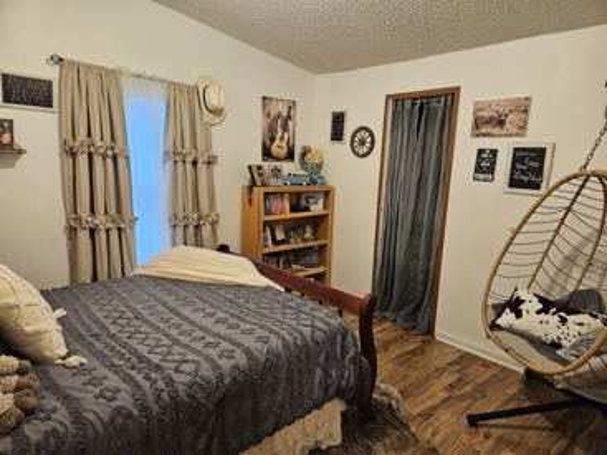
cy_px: 228
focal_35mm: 23
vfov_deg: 58.9
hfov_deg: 73.9
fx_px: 403
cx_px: 304
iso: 640
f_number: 1.8
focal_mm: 5.4
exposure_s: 1/120
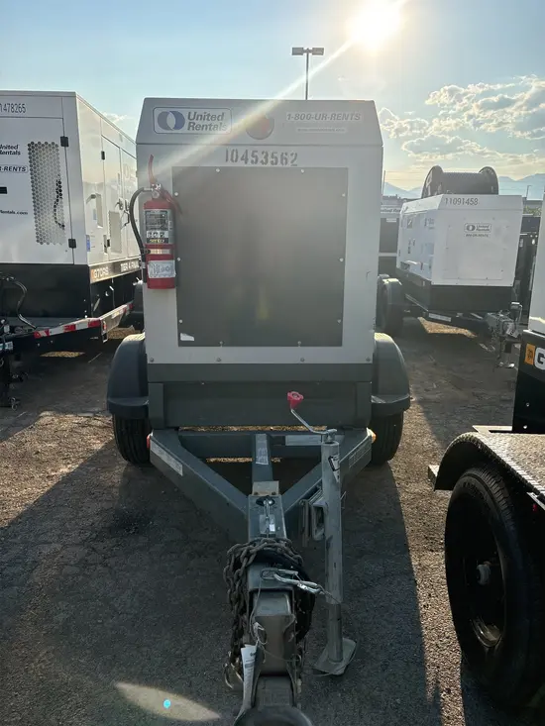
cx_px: 272
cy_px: 363
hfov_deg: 53.1
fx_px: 546
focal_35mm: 26
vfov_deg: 67.3
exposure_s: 1/2513
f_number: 1.6
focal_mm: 5.96
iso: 50
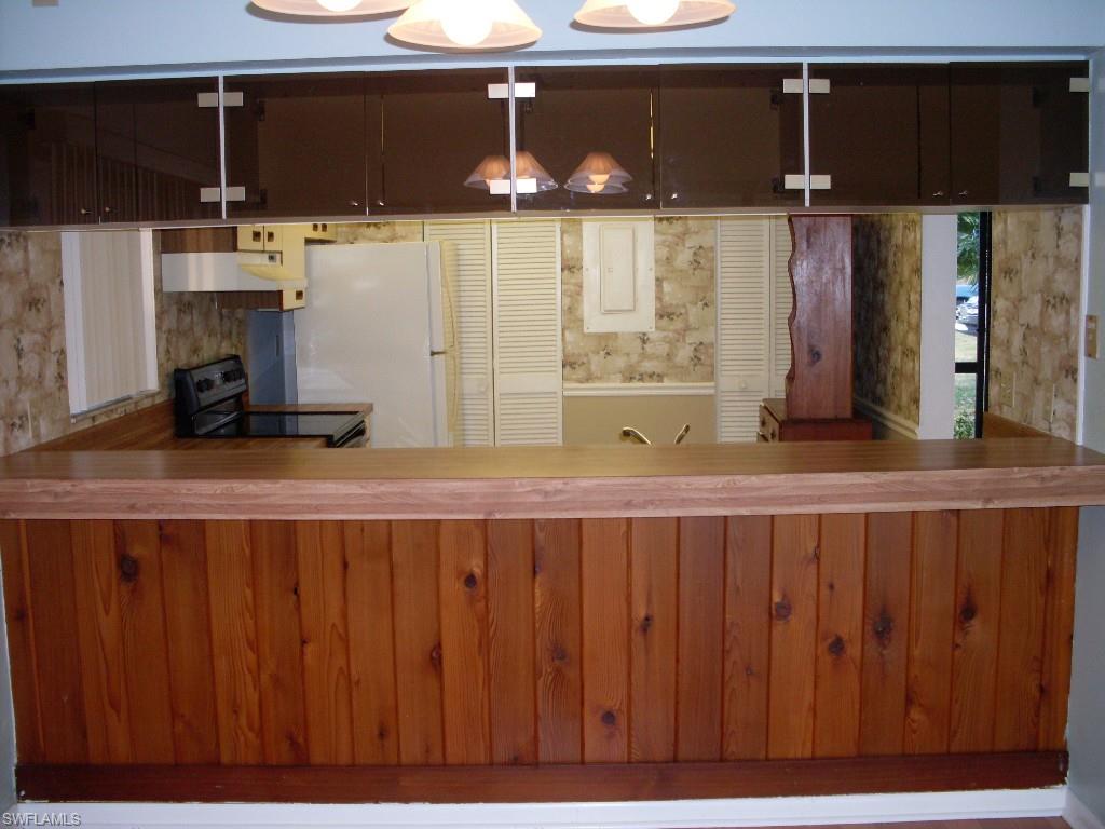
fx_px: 1213
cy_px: 414
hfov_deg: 49.0
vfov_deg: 37.7
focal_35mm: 38
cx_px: 552
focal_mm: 6.3
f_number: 2.8
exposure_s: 1/45
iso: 100
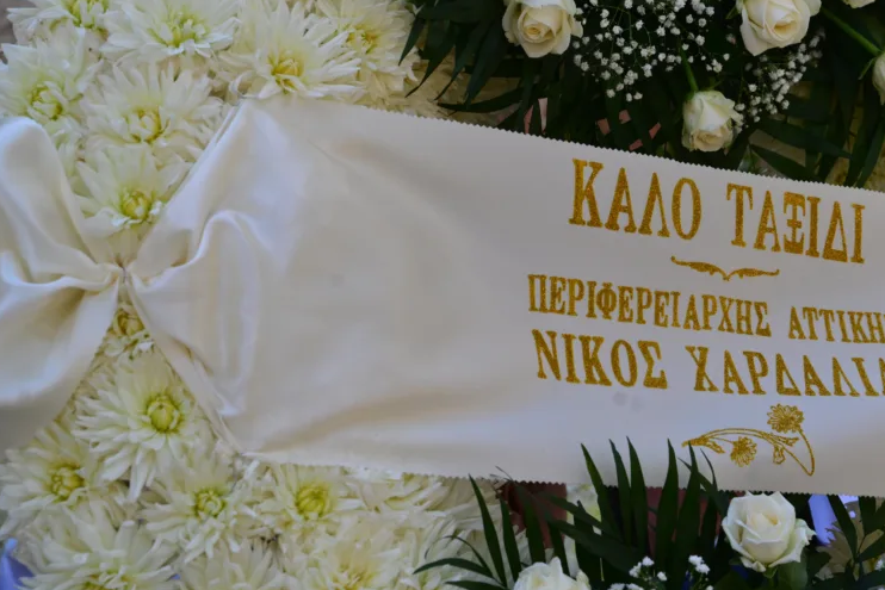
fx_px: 1967
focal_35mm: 80
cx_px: 586
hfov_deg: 25.2
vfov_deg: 17.0
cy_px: 216
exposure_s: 1/2000
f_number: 6.3
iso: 2000
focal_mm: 58
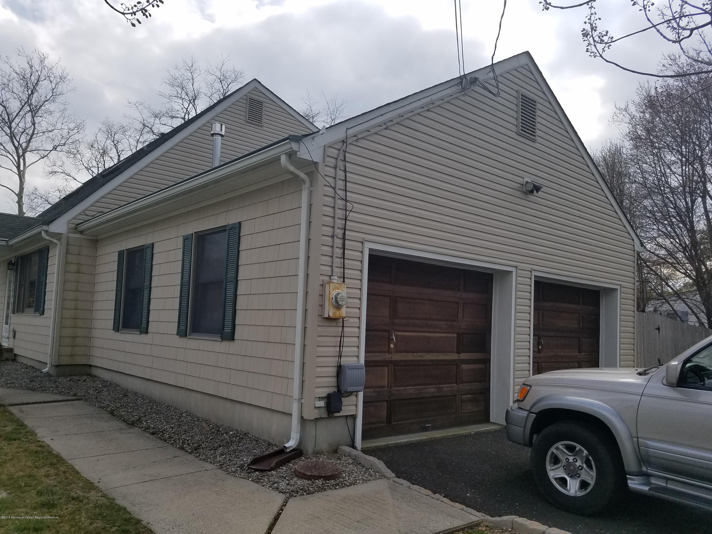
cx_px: 356
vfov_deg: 53.1
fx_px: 535
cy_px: 267
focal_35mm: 26
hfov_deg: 67.3
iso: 50
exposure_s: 1/3216
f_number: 1.7
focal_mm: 4.2
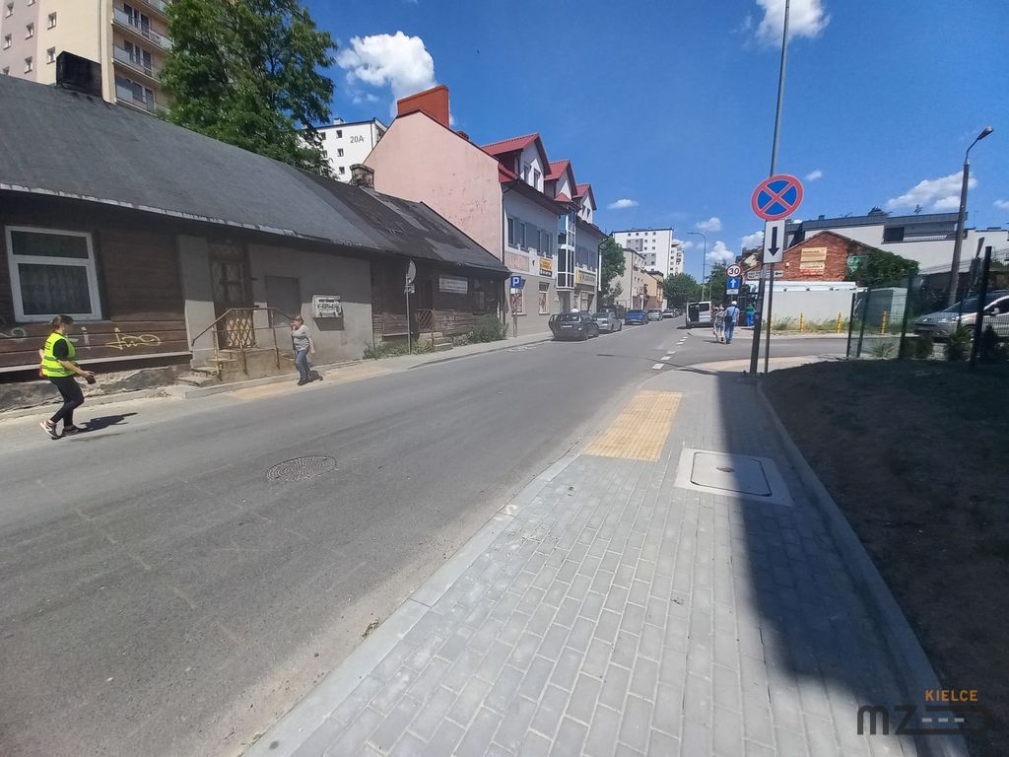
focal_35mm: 13
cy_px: 378
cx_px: 504
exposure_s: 1/1645
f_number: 2.2
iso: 40
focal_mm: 1.42
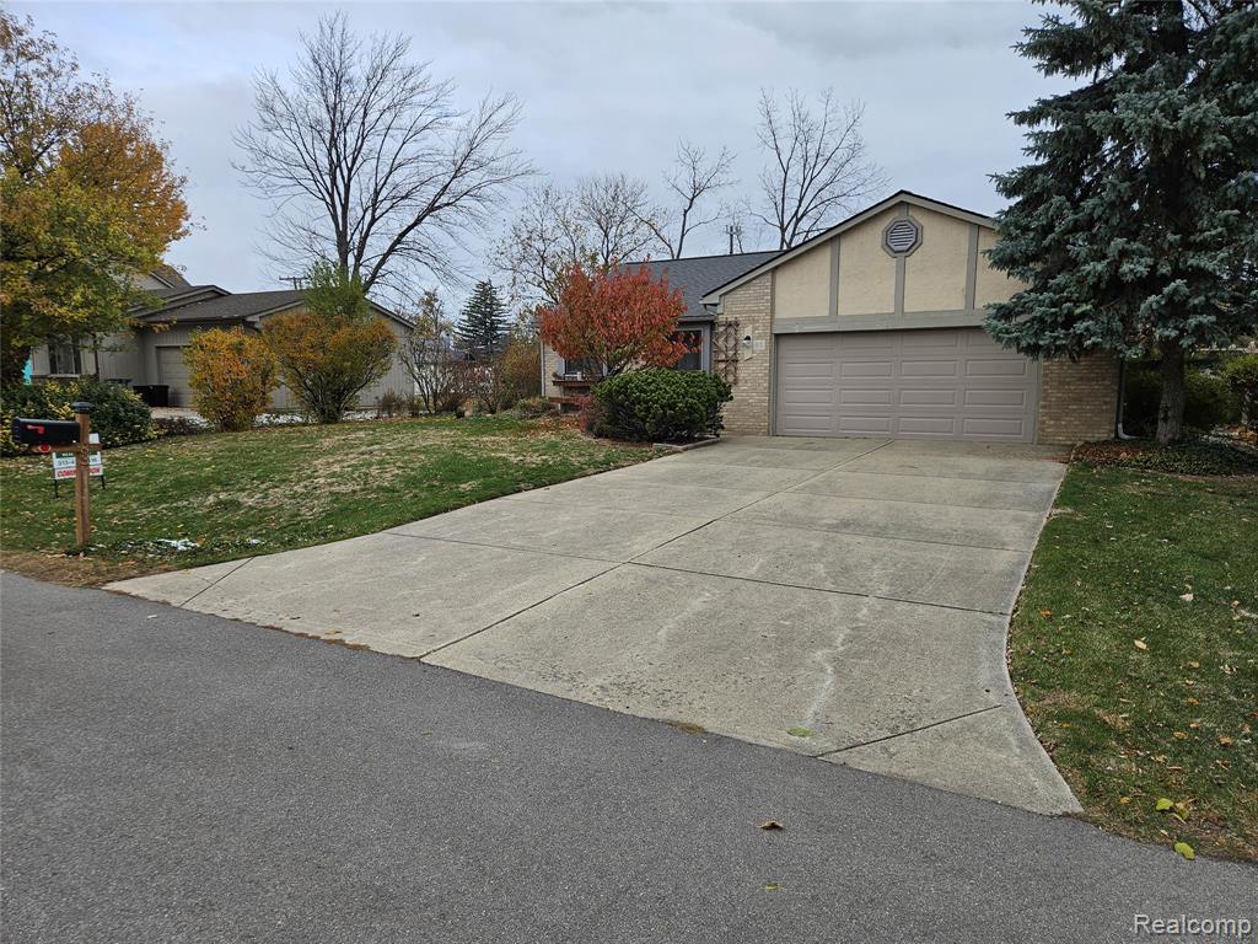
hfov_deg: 73.9
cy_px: 472
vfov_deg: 58.9
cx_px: 629
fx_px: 836
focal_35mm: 23
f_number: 1.8
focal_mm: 5.4
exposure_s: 1/480
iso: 25
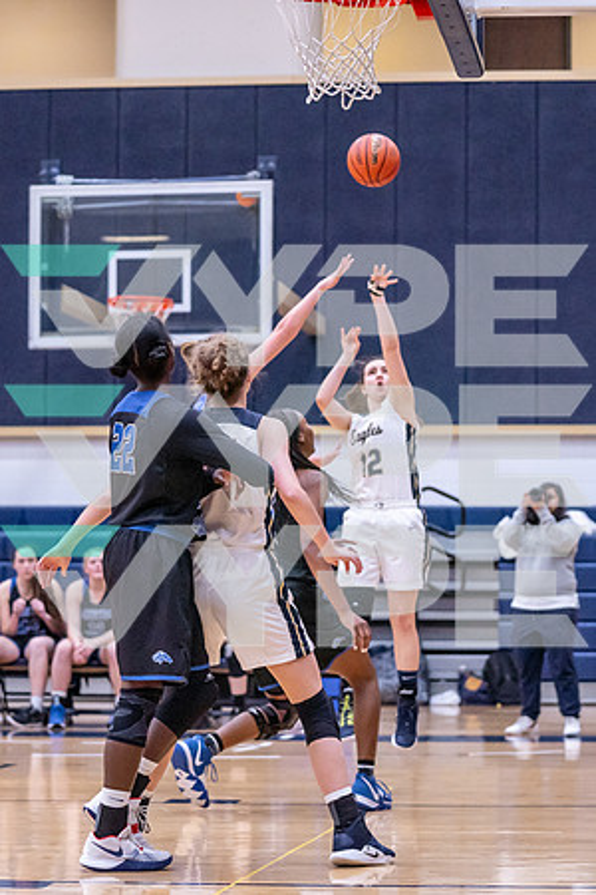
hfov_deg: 11.9
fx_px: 2860
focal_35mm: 115
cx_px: 377
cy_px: 476
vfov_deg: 17.8
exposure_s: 1/1250
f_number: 2.8
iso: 2000
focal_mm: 70
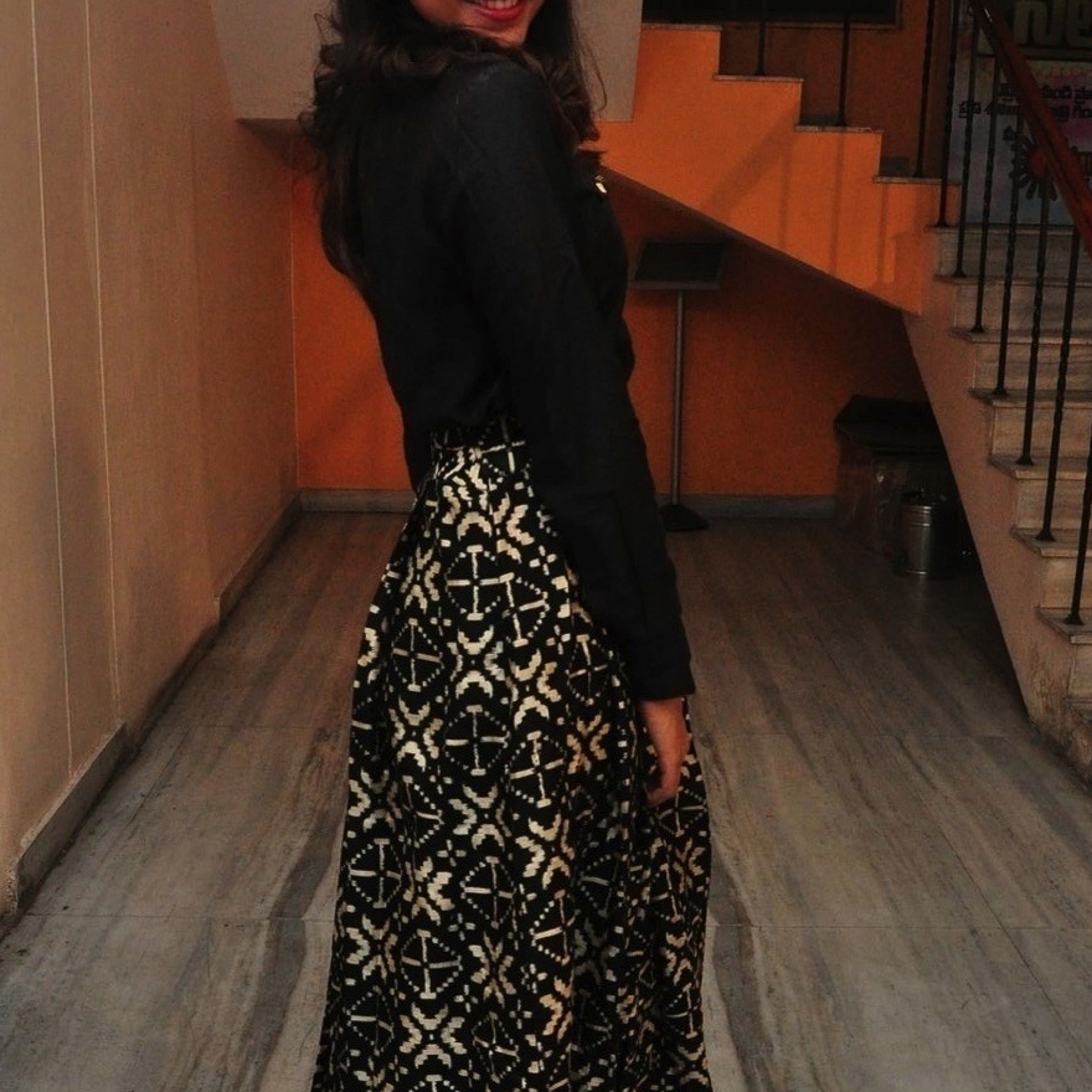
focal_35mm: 46
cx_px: 529
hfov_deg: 37.0
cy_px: 622
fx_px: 1632
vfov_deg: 36.9
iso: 1600
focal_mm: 21
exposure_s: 1/125
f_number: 9
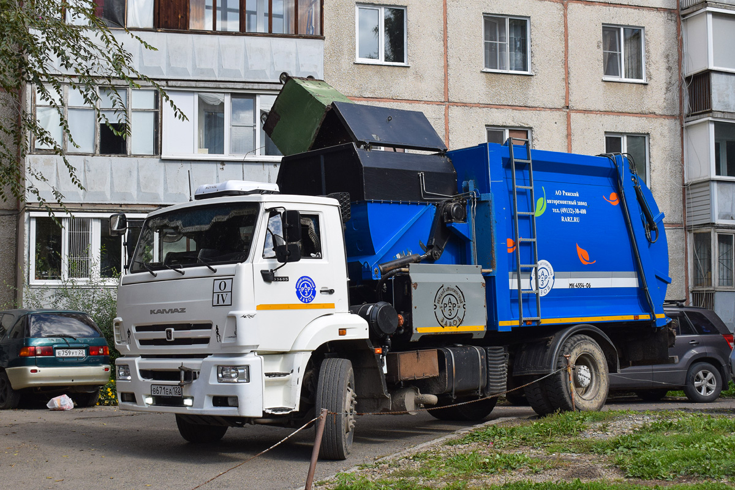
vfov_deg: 26.5
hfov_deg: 38.9
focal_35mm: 51
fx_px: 1041
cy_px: 245
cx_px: 368
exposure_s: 1/800
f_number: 6.3
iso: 400
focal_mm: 34
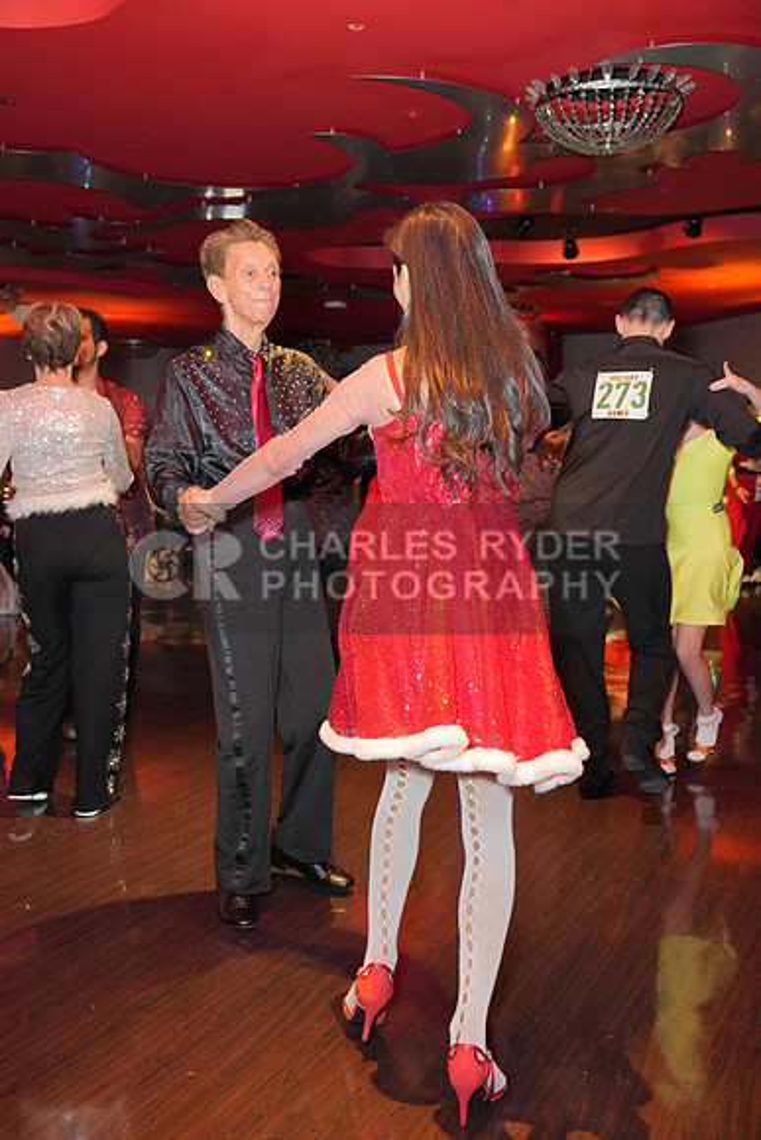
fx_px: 1077
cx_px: 380
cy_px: 570
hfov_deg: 38.9
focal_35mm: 34
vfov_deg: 55.8
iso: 4000
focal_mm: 34
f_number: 4
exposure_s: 1/200
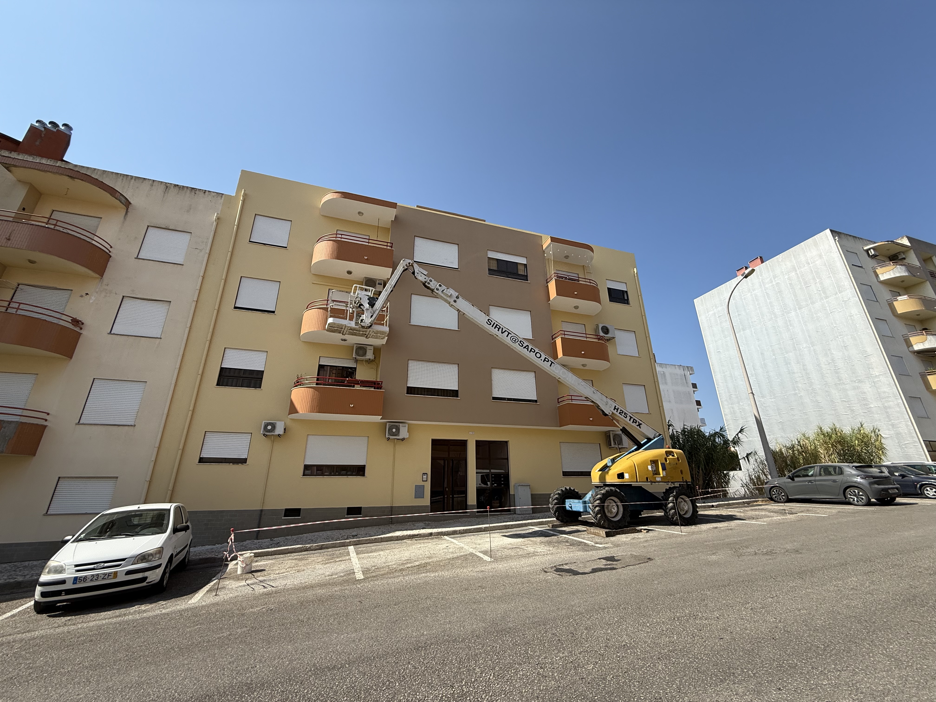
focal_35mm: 14
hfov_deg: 102.1
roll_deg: +0.1
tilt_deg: +20.5
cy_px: 351
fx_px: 379
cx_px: 468
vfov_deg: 85.7
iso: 50
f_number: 2.2
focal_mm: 2.22
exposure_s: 1/1339
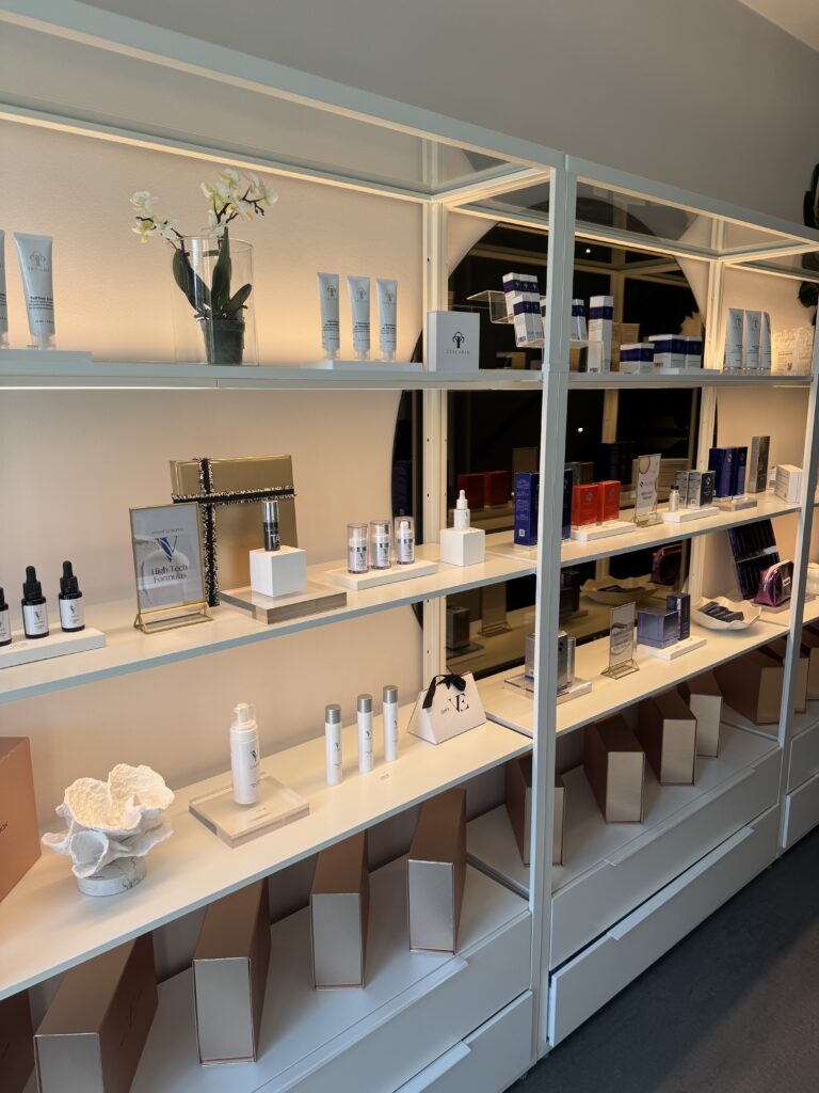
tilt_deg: -10.4
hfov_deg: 56.8
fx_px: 757
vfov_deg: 71.6
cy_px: 546
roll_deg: +0.2
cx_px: 410
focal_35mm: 24
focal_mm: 6.76
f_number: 1.78
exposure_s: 1/338
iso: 80
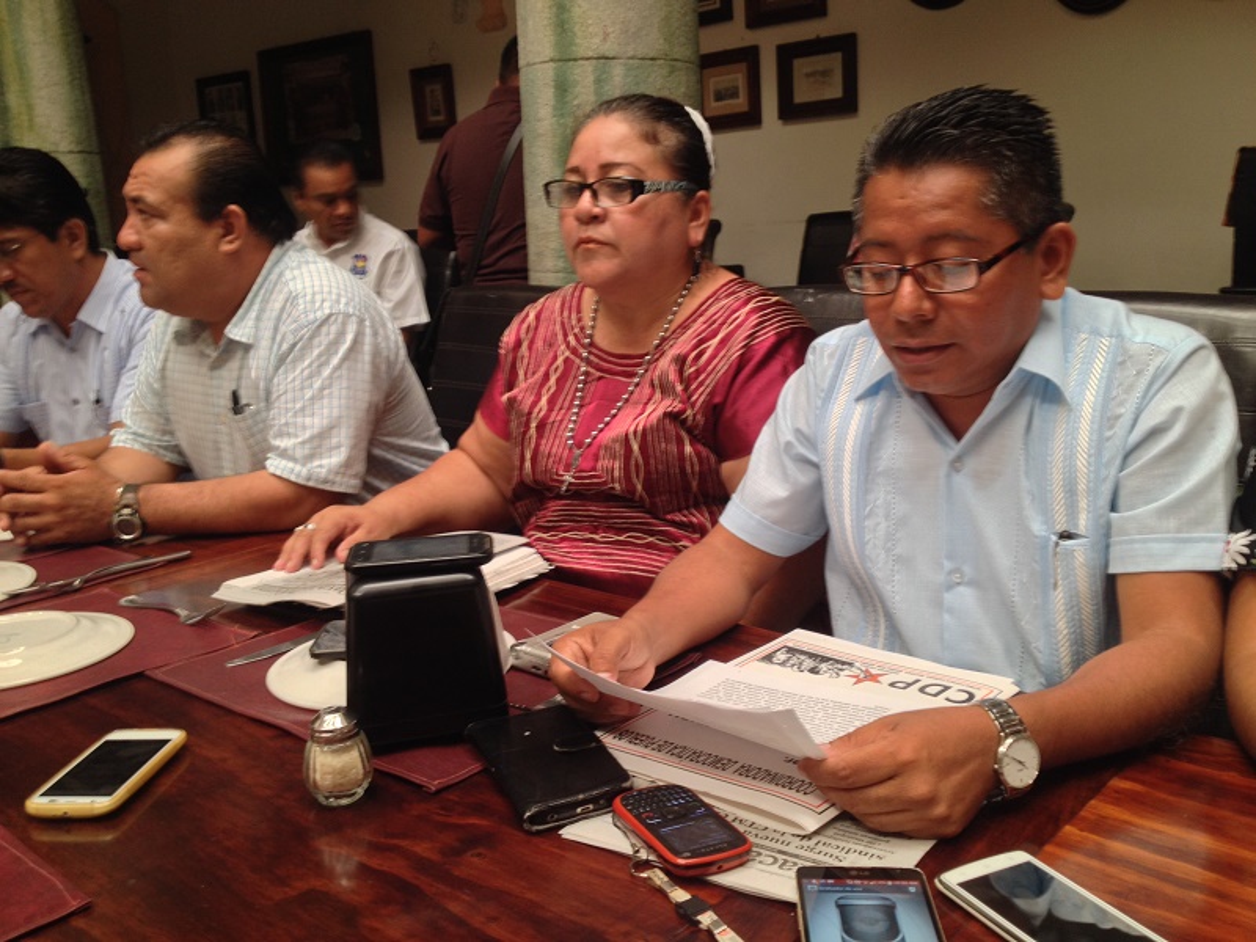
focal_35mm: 35
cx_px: 628
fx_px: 1270
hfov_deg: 52.6
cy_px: 471
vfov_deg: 40.7
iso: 64
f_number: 2.4
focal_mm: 4.28
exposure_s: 1/20
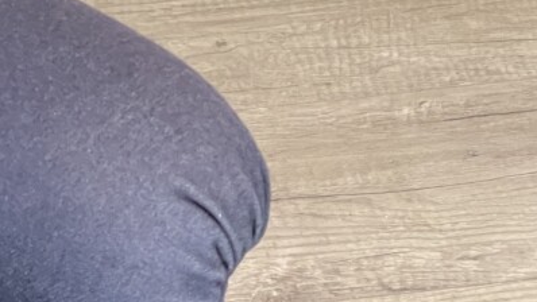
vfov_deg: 5.7
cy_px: 456
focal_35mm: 210
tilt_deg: -46.6
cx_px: -32
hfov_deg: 10.2
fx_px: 2991
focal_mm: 7.5
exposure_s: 1/50
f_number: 2.2
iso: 320
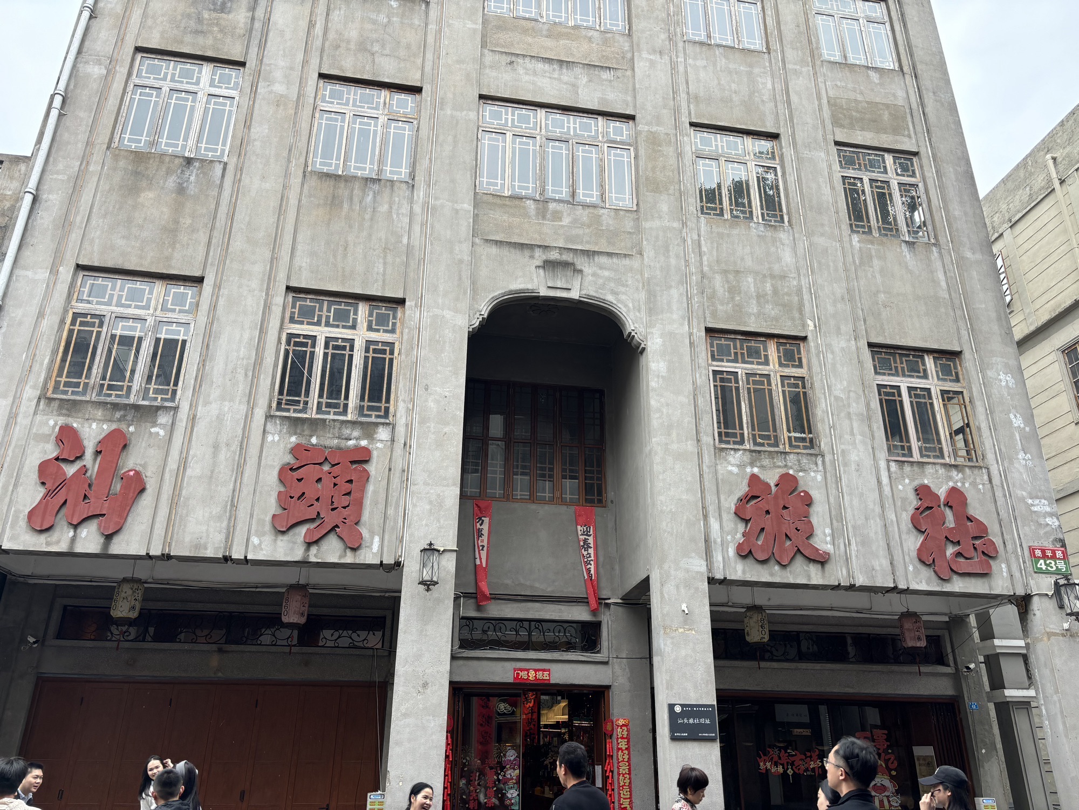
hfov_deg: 67.3
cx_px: 540
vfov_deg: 53.1
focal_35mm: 26
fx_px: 811
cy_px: 405
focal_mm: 5.96
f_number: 1.6
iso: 50
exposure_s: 1/775
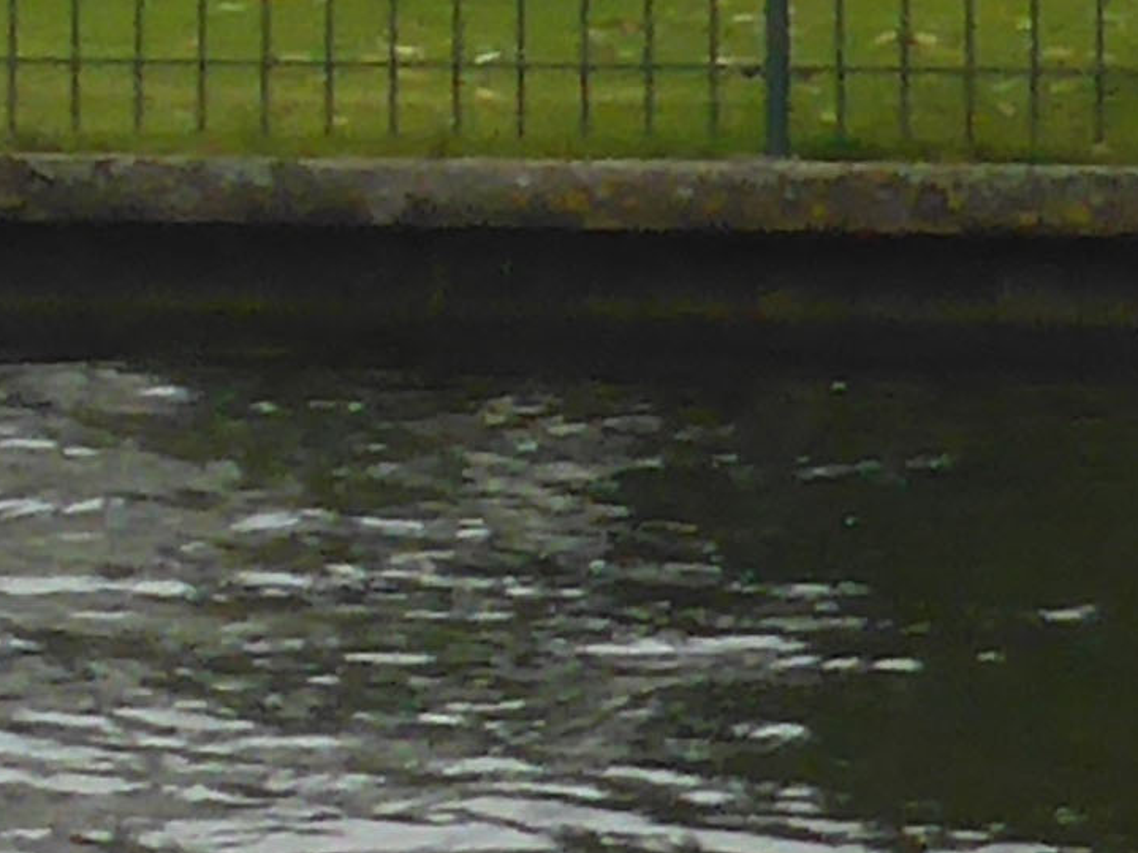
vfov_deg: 3.8
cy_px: -1185
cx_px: -2108
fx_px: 12753
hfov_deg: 4.9
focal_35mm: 388
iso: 100
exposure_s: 1/250
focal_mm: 9.7
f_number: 4.6
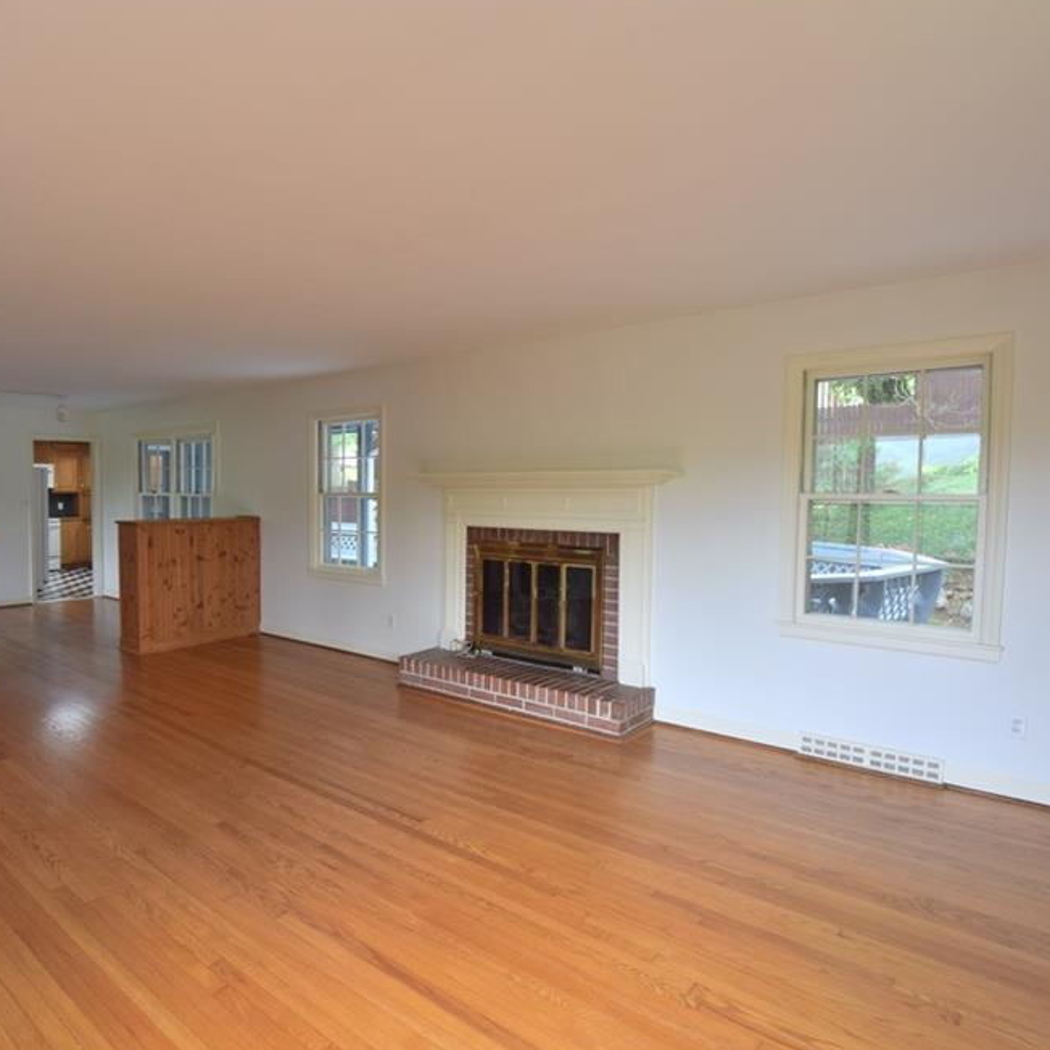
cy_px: 531
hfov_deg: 73.5
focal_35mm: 20
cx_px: 393
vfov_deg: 74.8
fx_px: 686
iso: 400
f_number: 4.5
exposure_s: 1/80
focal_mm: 10
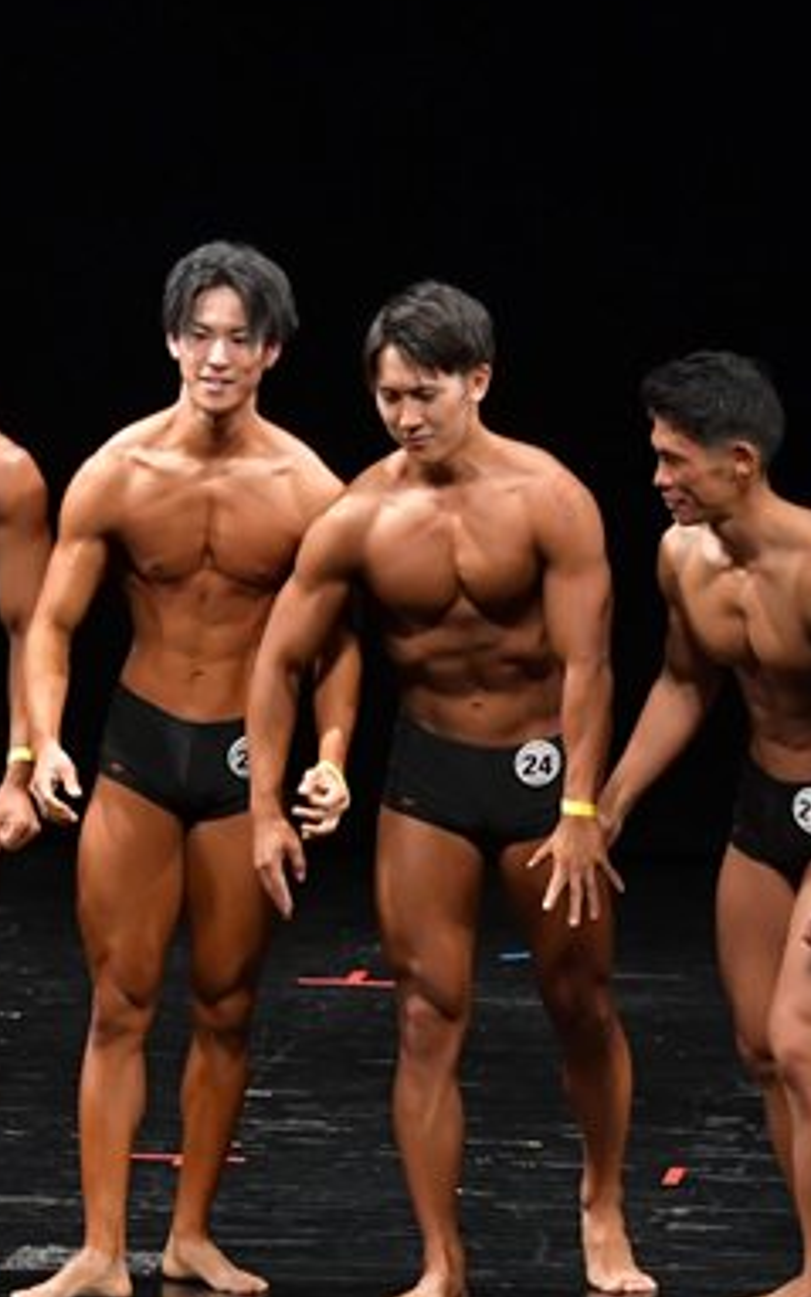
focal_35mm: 360
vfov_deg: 5.8
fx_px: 12721
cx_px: 66
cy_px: 822
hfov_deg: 3.6
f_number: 5.6
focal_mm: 116
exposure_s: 1/400
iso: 3200
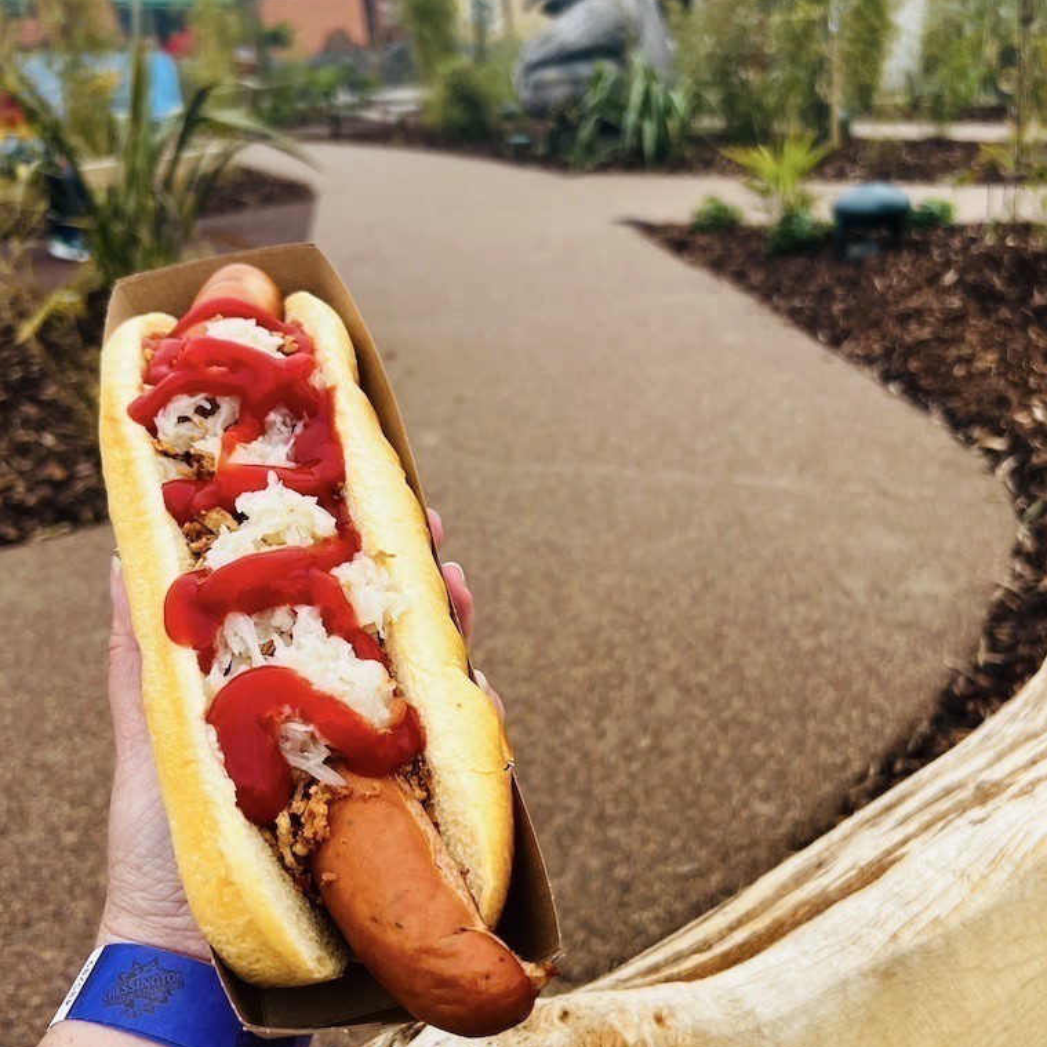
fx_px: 1061
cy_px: 526
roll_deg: +4.9
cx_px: 519
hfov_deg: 52.5
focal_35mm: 31
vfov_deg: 52.5
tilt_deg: -23.2
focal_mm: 5.7
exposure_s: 1/2841
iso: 50
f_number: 1.5
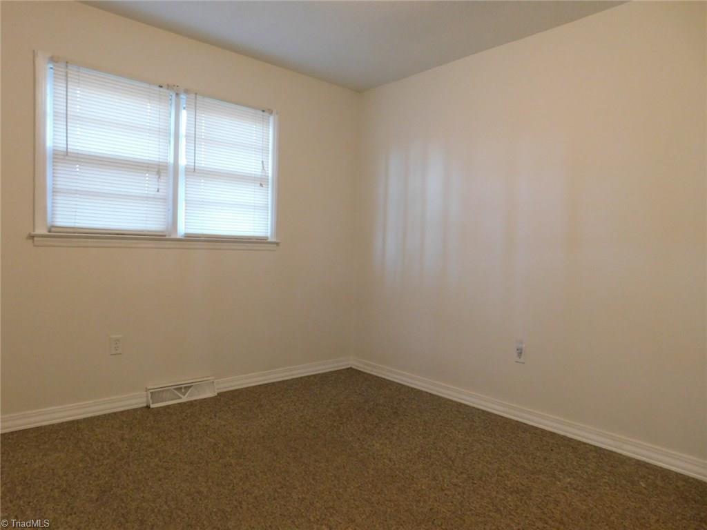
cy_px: 265
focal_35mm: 23
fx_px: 470
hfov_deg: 73.9
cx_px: 354
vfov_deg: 58.9
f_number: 3
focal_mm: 4
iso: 400
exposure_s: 1/8
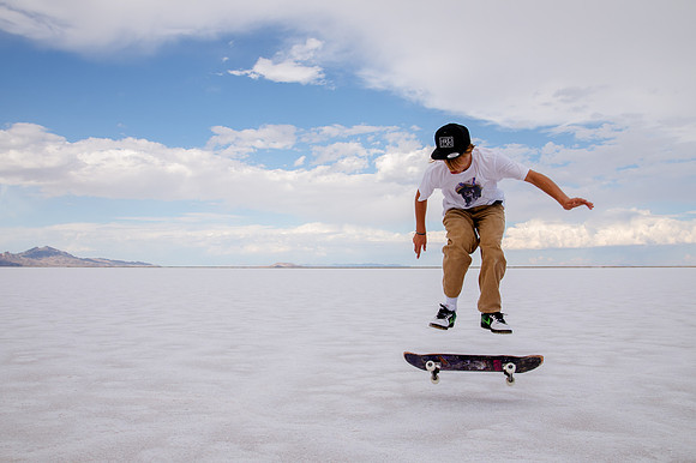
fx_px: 591
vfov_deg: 42.8
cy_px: 232
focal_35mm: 31
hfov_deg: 61.0
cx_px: 339
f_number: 8
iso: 250
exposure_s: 1/640
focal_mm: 27
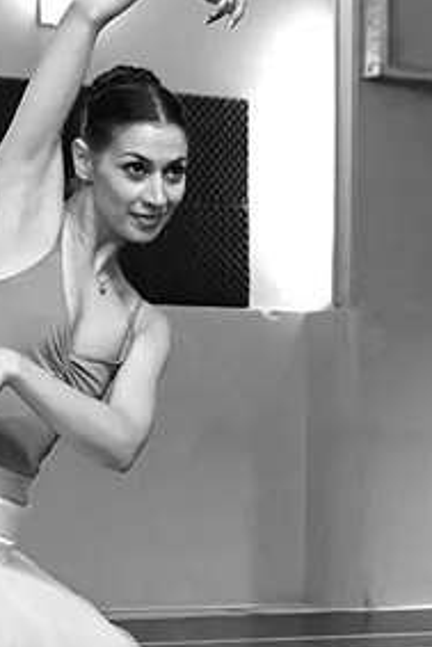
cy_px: 465
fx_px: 1906
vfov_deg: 19.2
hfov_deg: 12.9
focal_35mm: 106
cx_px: 85
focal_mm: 30
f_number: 4
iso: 6400
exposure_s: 1/250
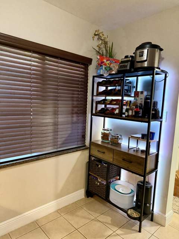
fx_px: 165
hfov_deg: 56.8
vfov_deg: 71.6
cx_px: 90
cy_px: 120
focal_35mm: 24
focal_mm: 6.76
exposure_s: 1/60
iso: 800
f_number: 1.78
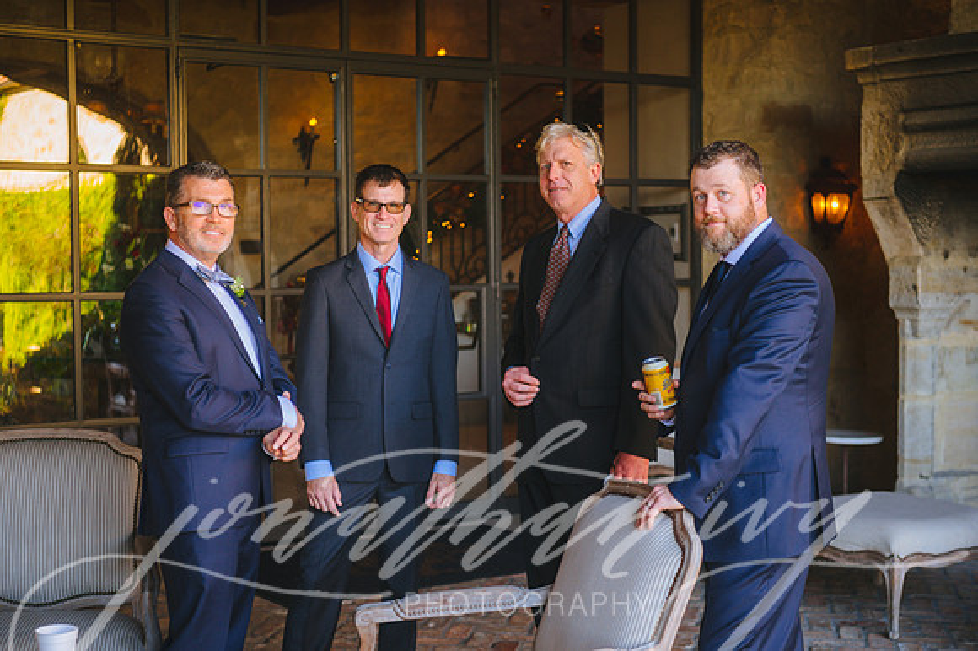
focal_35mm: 55
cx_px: 489
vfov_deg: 24.6
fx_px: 1493
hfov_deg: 36.3
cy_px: 326
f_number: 2.8
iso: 500
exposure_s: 1/320
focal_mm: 55
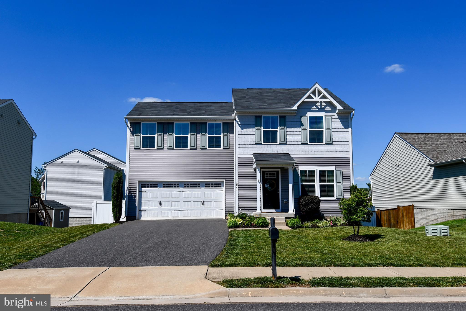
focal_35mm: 25
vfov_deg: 51.3
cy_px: 156
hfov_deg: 71.5
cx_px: 233
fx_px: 324
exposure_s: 1/400
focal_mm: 17
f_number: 10
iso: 100
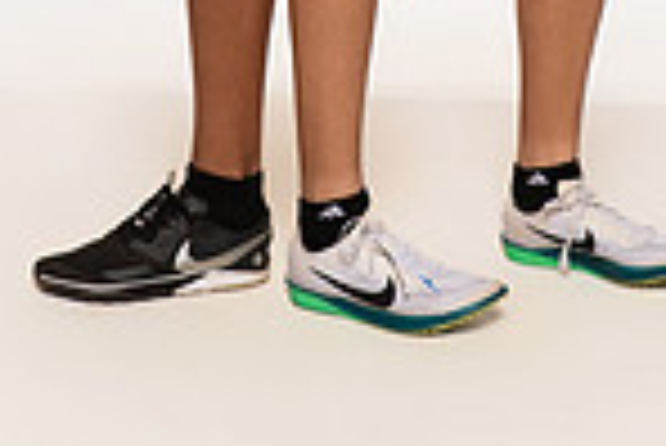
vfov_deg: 7.4
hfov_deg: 11.7
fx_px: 3259
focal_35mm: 176
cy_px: -527
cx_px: 333
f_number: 7.1
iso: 800
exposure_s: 1/320
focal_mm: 58
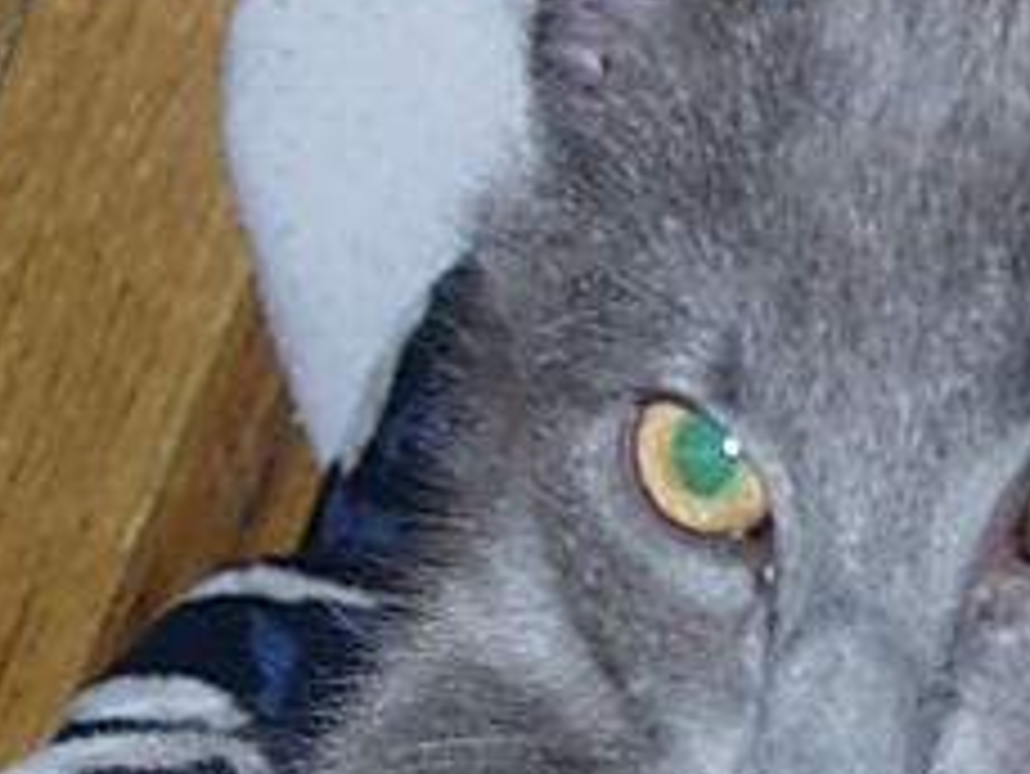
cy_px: 518
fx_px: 5984
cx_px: 1174
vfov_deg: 7.4
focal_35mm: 201
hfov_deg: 9.7
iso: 79
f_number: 3.7
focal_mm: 14.9
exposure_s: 1/64
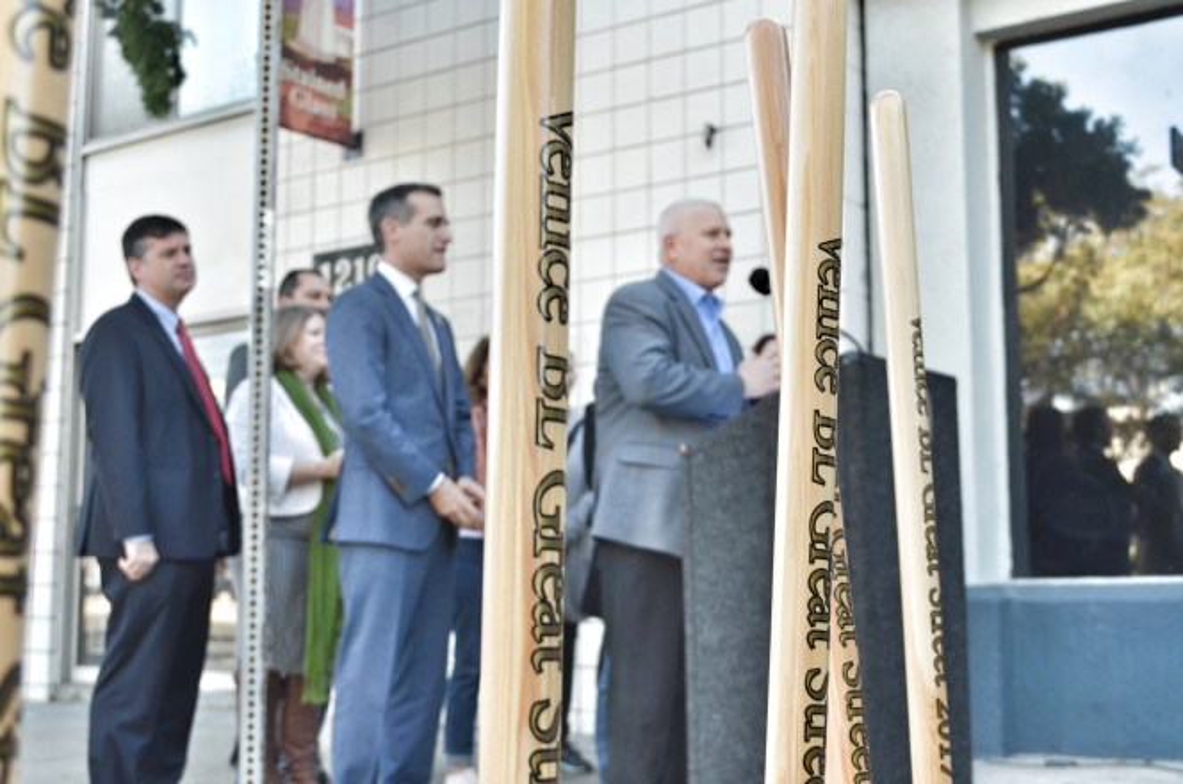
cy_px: 392
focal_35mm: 48
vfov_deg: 28.0
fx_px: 1574
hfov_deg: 41.2
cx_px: 592
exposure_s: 1/125
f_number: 5.6
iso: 200
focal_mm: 32
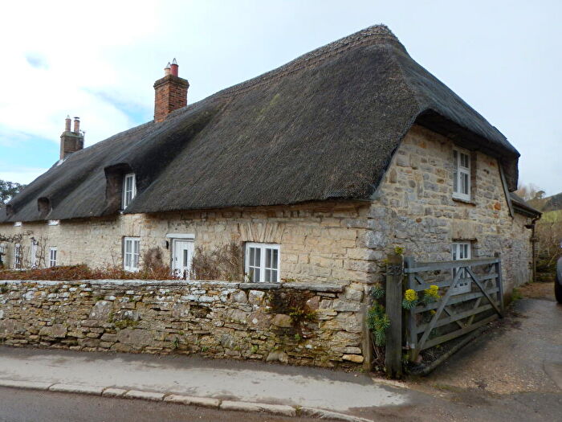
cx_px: 281
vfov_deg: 56.8
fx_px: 390
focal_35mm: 24
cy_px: 211
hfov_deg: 71.6
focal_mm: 4.3
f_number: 4.1
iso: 125
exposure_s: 1/800
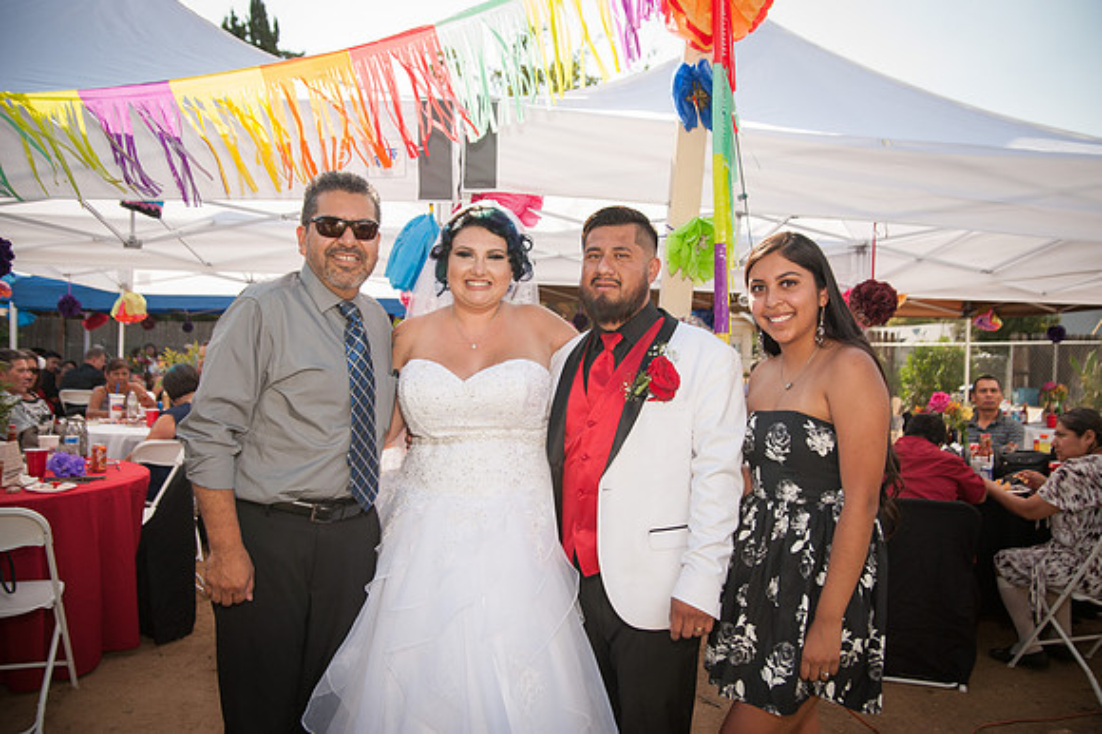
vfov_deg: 46.3
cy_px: 367
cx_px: 551
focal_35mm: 28
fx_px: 857
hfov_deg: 65.5
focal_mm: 28
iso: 200
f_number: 5
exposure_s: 1/800
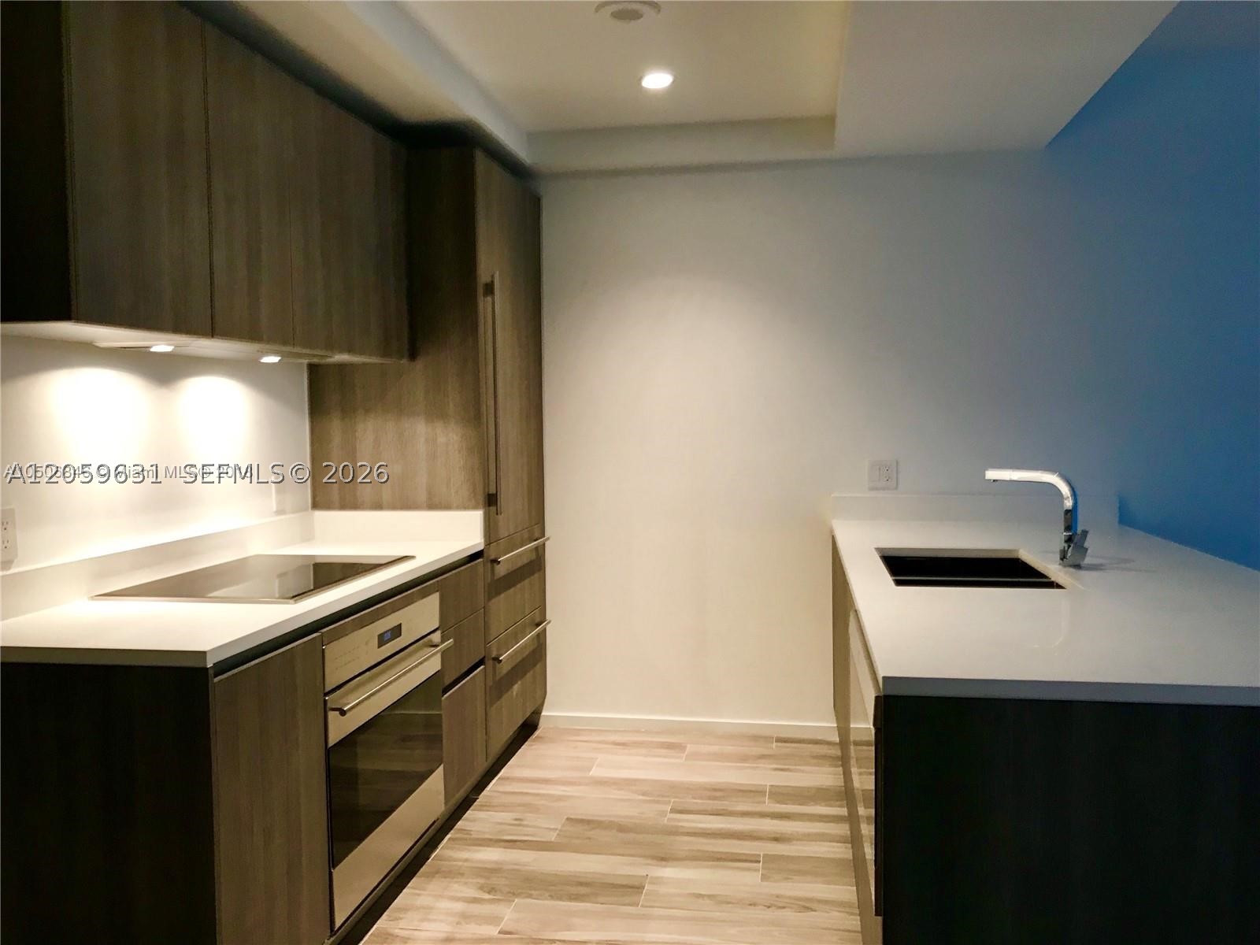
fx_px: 1019
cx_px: 630
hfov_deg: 63.4
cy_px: 472
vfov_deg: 49.7
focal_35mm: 28
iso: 40
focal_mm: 3.99
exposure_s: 1/17
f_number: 1.8
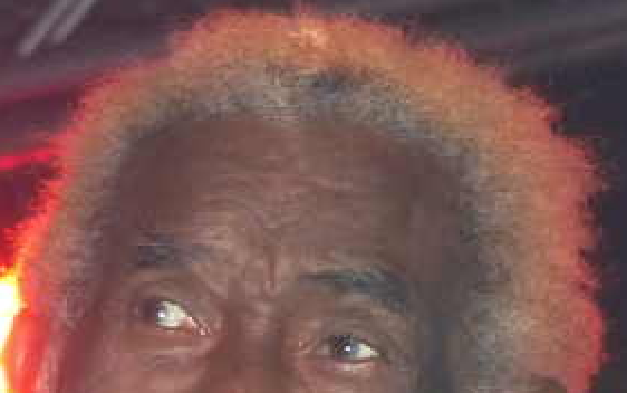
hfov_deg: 5.9
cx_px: -42
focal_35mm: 354
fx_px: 6053
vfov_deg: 3.7
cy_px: 362
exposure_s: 1/160
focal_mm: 16.9
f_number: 2.8
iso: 400
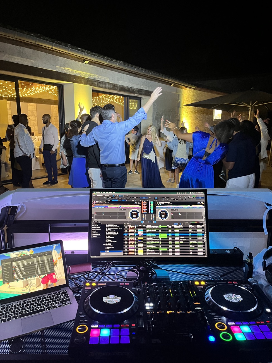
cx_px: 136
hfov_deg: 53.1
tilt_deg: -11.4
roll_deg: +0.9
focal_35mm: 26
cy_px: 182
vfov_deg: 67.3
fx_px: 272
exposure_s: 1/33
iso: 400
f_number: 1.6
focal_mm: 5.1
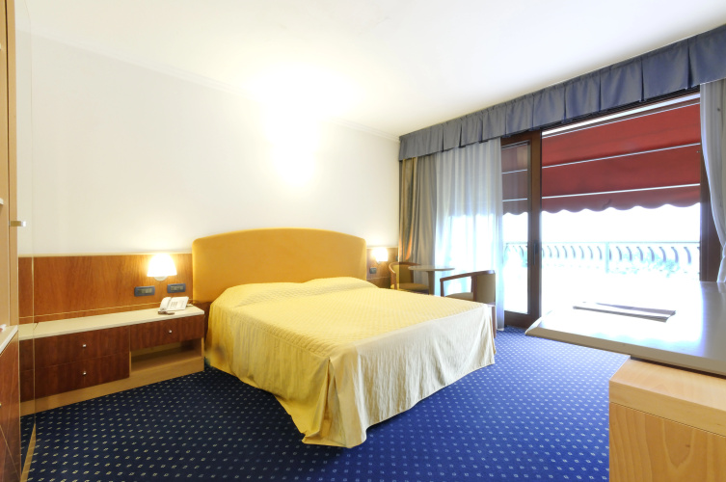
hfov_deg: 100.5
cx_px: 363
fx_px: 302
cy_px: 241
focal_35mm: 15
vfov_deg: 77.2
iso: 1000
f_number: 22
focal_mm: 10
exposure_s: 2
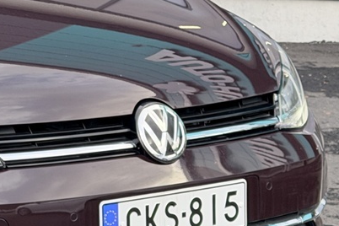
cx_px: -159
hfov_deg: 11.1
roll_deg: +0.3
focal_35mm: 179
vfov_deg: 7.6
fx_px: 1685
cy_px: 24
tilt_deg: -5.5
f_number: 1.78
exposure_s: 1/128
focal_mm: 6.76
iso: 50
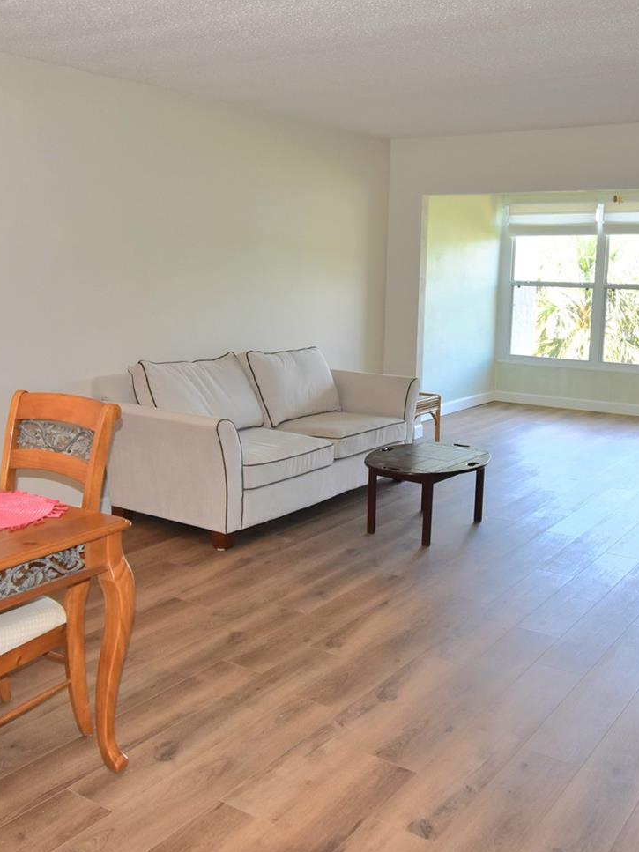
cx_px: 284
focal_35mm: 36
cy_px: 394
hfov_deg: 39.8
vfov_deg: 51.6
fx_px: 881
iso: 560
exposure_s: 1/125
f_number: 5.6
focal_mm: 15
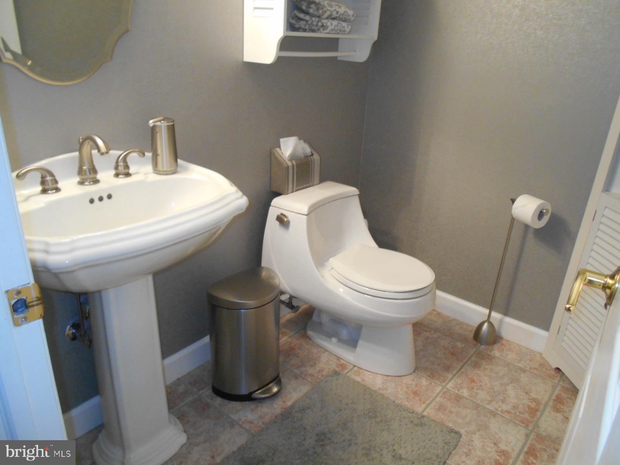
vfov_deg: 53.1
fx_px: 466
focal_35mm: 26
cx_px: 310
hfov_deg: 67.3
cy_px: 232
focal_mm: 4.6
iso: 400
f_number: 3.2
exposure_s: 1/25
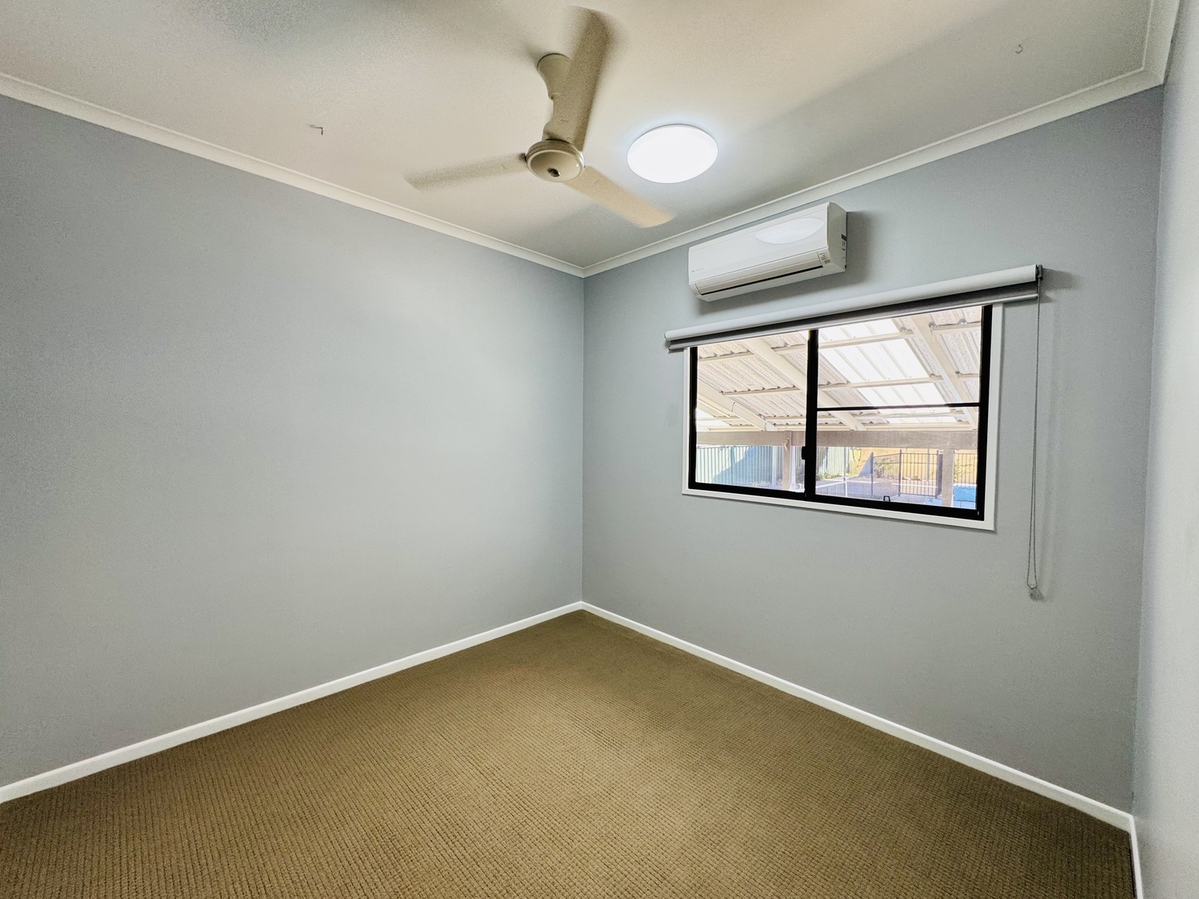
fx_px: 485
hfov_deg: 102.1
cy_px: 450
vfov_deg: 85.7
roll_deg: +0.0
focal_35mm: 14
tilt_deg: -1.9
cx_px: 600
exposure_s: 1/83
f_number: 2.2
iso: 125
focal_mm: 2.22
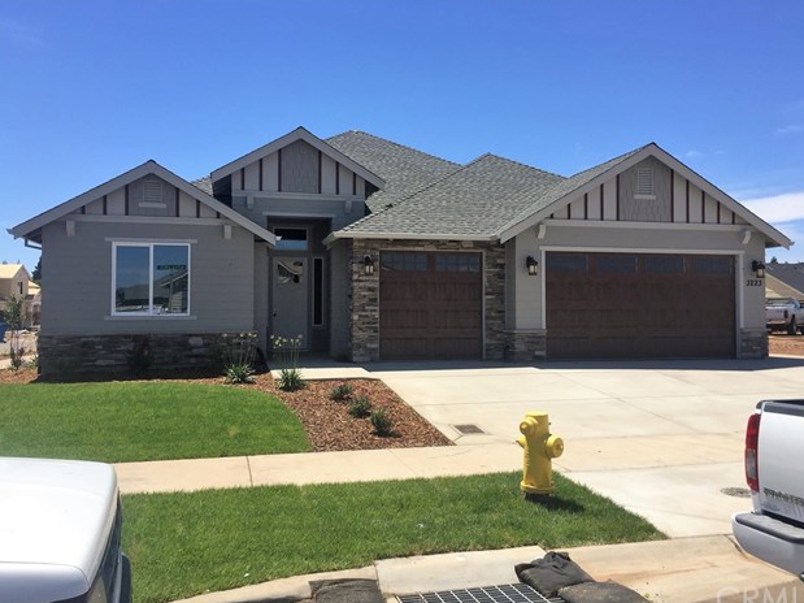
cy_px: 299
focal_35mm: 30
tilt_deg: +1.6
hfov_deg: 60.0
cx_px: 405
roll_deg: -1.1
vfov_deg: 46.8
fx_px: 697
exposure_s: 1/2475
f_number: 2.2
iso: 32
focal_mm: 4.15
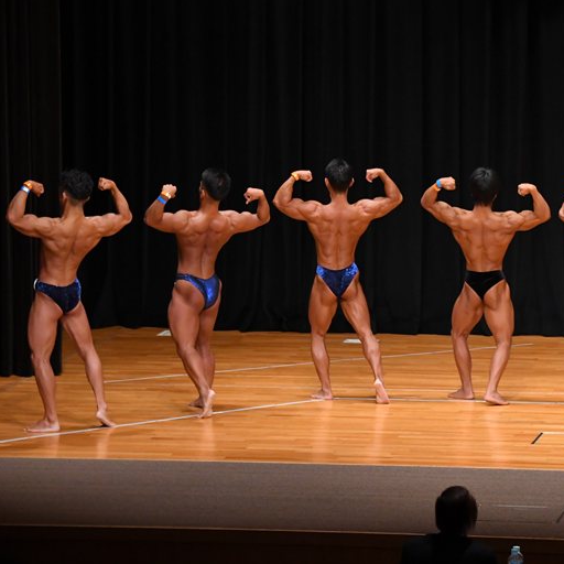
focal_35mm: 189
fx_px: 3484
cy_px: 281
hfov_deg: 9.2
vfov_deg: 9.3
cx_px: 371
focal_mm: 98
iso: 4000
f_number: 5.6
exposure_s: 1/400
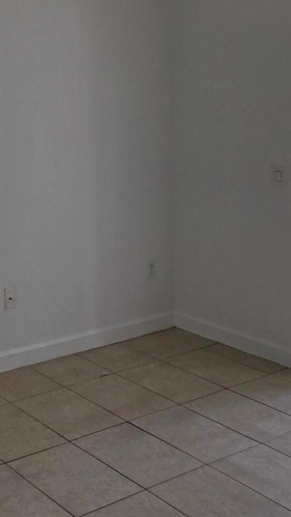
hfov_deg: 21.9
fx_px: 549
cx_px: -198
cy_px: 108
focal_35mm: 40
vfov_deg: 47.9
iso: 160
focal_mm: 2.2
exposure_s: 1/120
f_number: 2.2
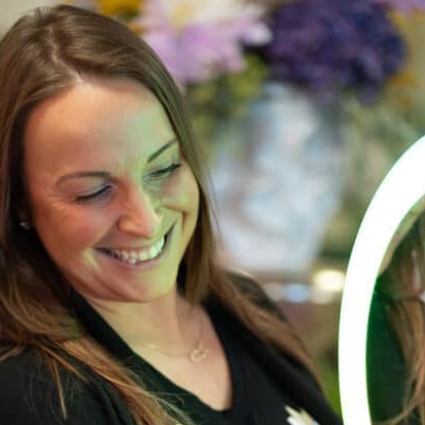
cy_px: 505
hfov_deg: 9.8
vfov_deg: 9.6
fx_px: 2486
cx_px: 264
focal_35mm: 179
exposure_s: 1/500
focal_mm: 85
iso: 1600
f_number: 1.8
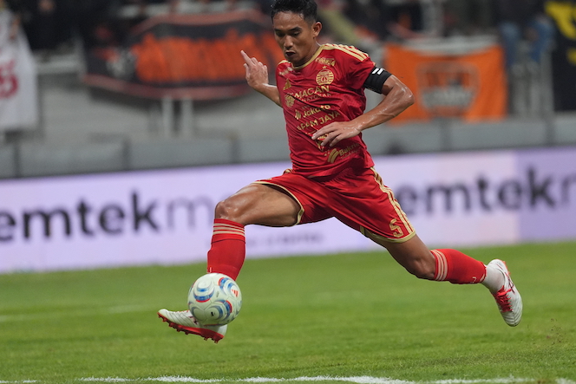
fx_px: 7233
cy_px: 186
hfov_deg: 4.6
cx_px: 383
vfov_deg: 3.0
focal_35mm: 452
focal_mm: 300
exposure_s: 1/2000
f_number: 2.8
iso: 3200
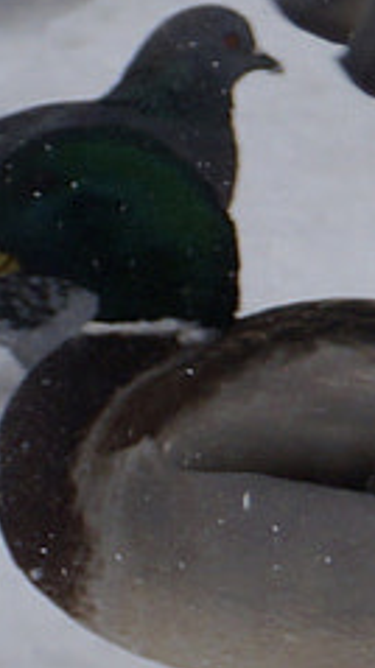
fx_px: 10234
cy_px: 506
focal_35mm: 578
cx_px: 1967
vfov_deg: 3.7
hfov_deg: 2.0
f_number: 5.6
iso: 320
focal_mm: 55
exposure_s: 1/2000
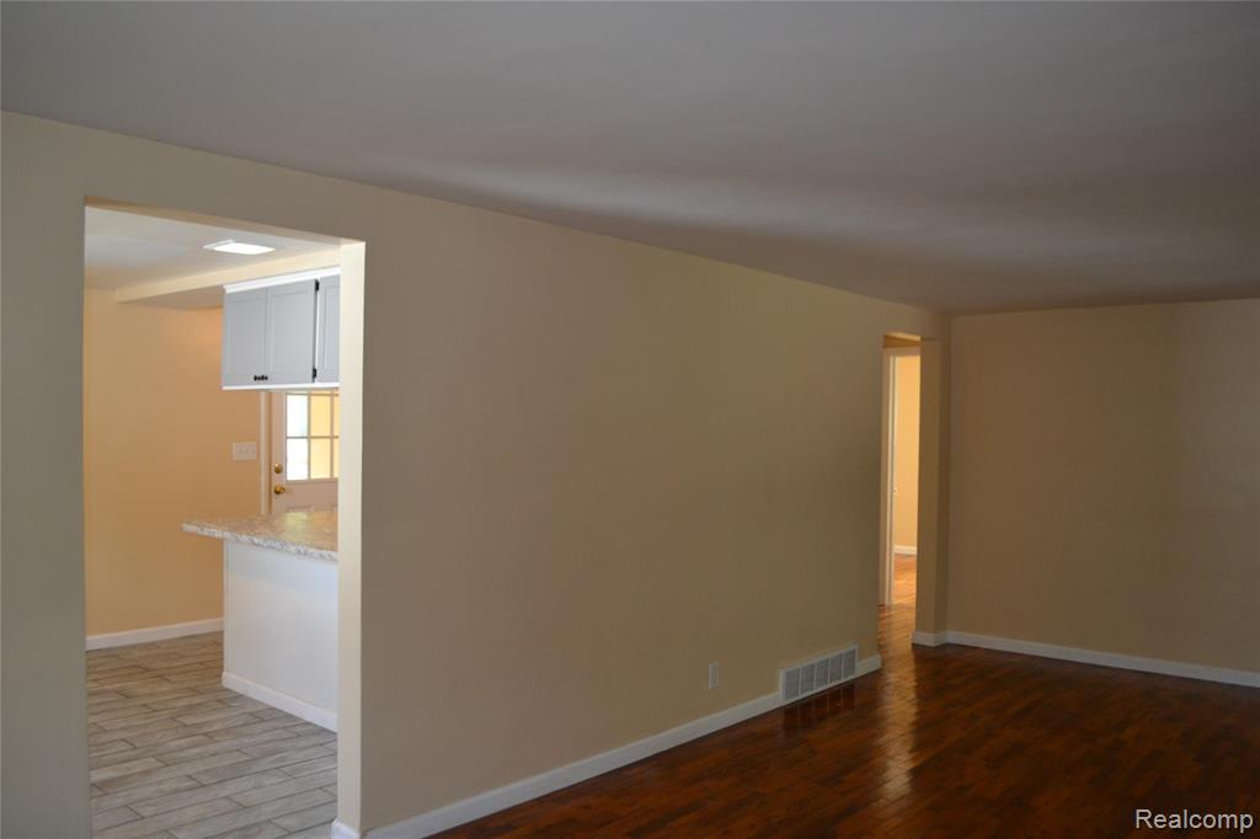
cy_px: 420
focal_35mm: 27
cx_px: 630
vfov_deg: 47.9
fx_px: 945
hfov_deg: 67.4
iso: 720
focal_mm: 18
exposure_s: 1/60
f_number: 3.5
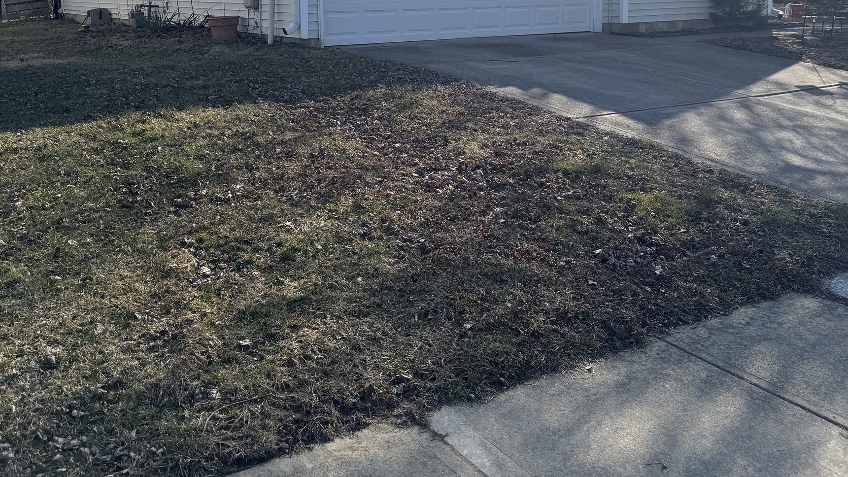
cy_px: 54
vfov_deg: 32.2
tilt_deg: -4.1
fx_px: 787
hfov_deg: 56.6
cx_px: 423
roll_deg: +0.9
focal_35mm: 35
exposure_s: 1/5348
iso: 80
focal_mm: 6.76
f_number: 1.78
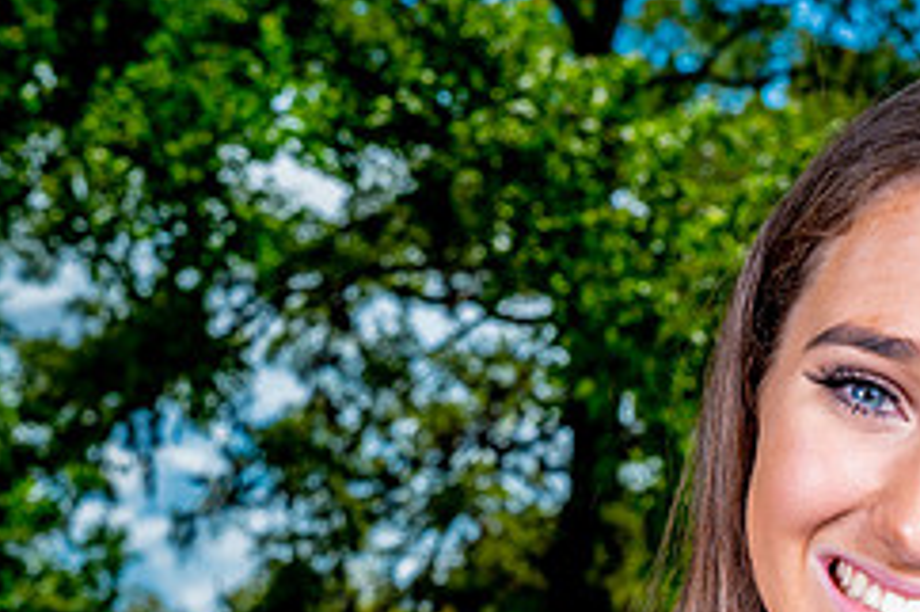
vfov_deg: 11.2
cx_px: 916
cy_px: 728
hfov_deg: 16.7
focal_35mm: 120
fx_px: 3064
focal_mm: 50
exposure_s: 1/125
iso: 100
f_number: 8
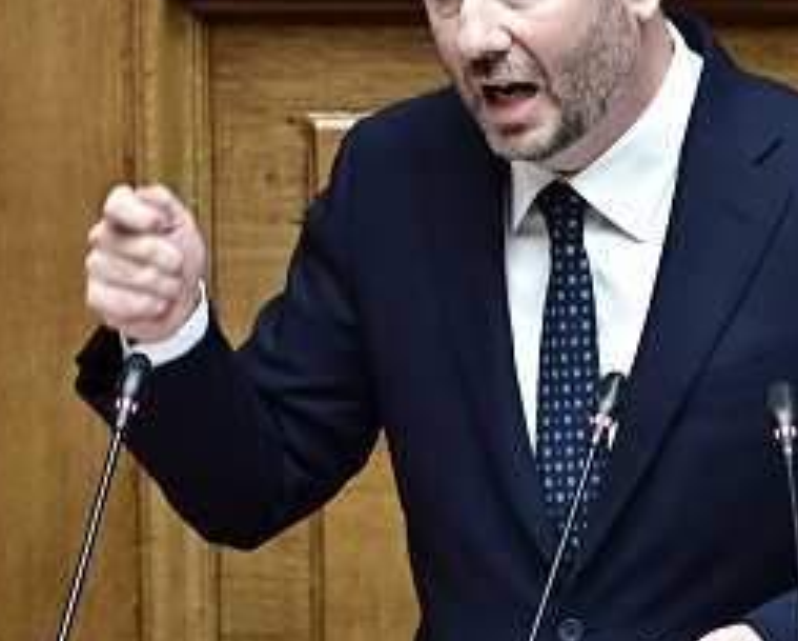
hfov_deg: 2.8
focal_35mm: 689
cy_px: 346
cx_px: 681
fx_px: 16291
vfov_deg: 2.3
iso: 800
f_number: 2.8
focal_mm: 200
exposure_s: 1/320
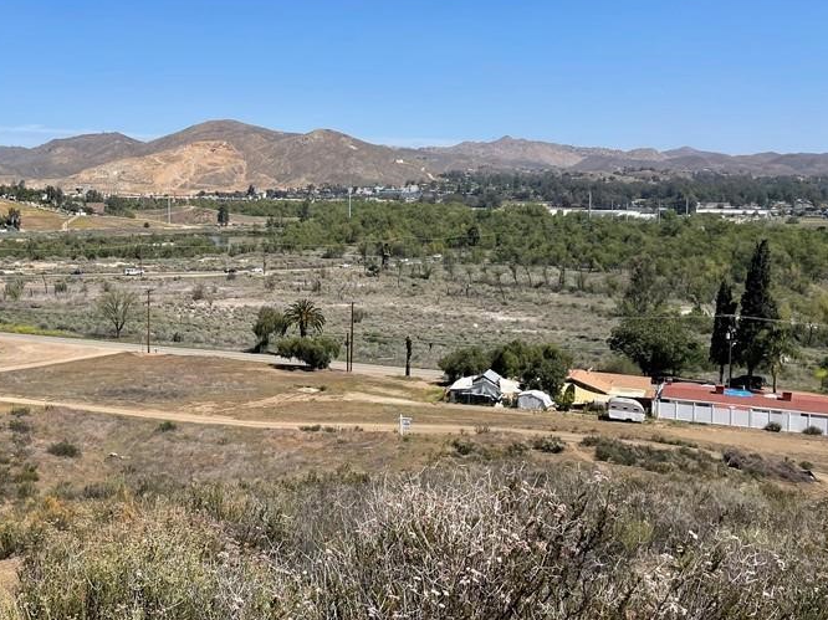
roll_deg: +1.0
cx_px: 224
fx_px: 956
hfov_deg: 45.5
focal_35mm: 40
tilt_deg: -3.0
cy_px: 224
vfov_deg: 35.7
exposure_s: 1/4132
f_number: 1.6
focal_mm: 4.2
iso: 32
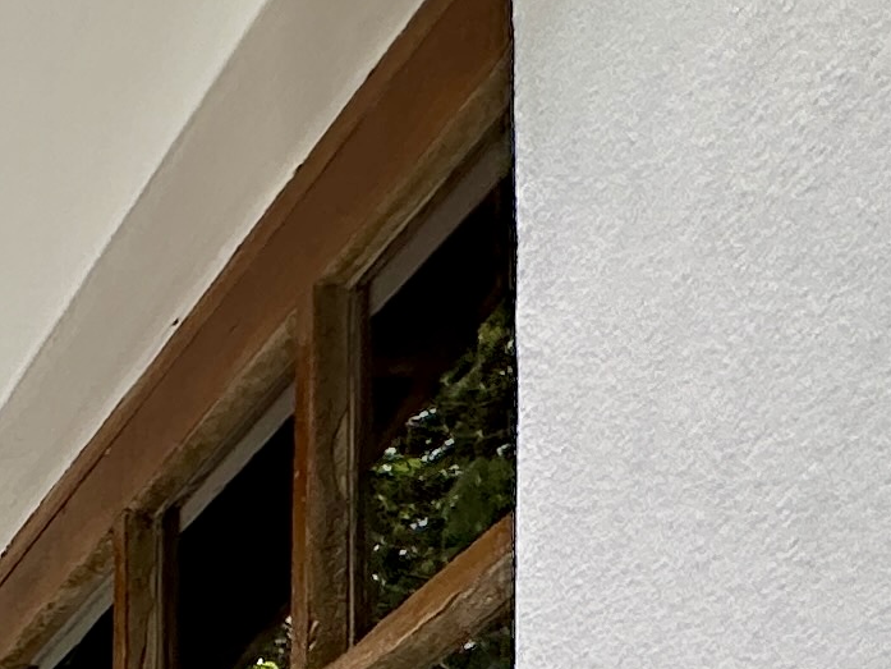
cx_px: -840
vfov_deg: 13.1
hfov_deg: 17.8
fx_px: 2085
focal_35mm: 81
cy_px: 1657
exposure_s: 1/1072
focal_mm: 2.22
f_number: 2.2
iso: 50
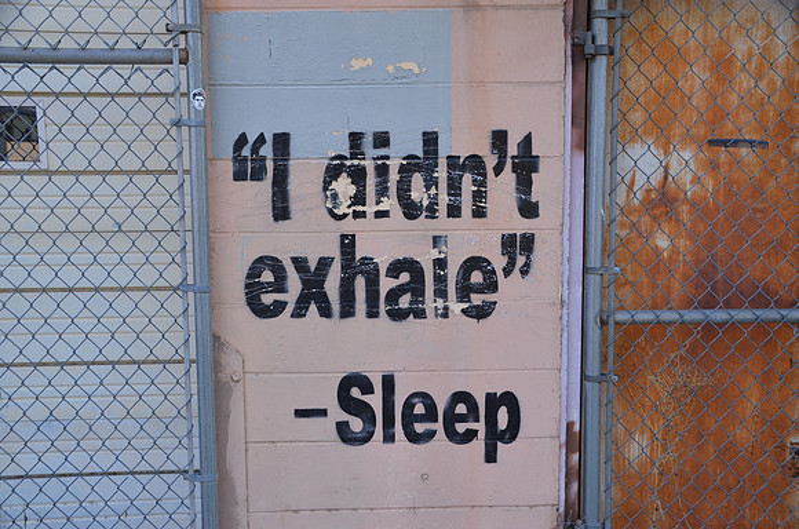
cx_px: 400
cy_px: 264
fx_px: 864
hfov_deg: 49.6
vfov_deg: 34.1
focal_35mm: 39
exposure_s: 1/100
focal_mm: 26
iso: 160
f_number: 5
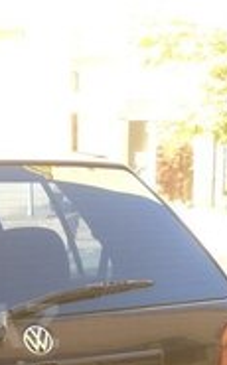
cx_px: -93
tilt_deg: -9.0
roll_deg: +0.5
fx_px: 934
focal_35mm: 94
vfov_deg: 21.6
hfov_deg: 13.2
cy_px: 326
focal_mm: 4.12
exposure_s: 1/120
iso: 50
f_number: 2.4
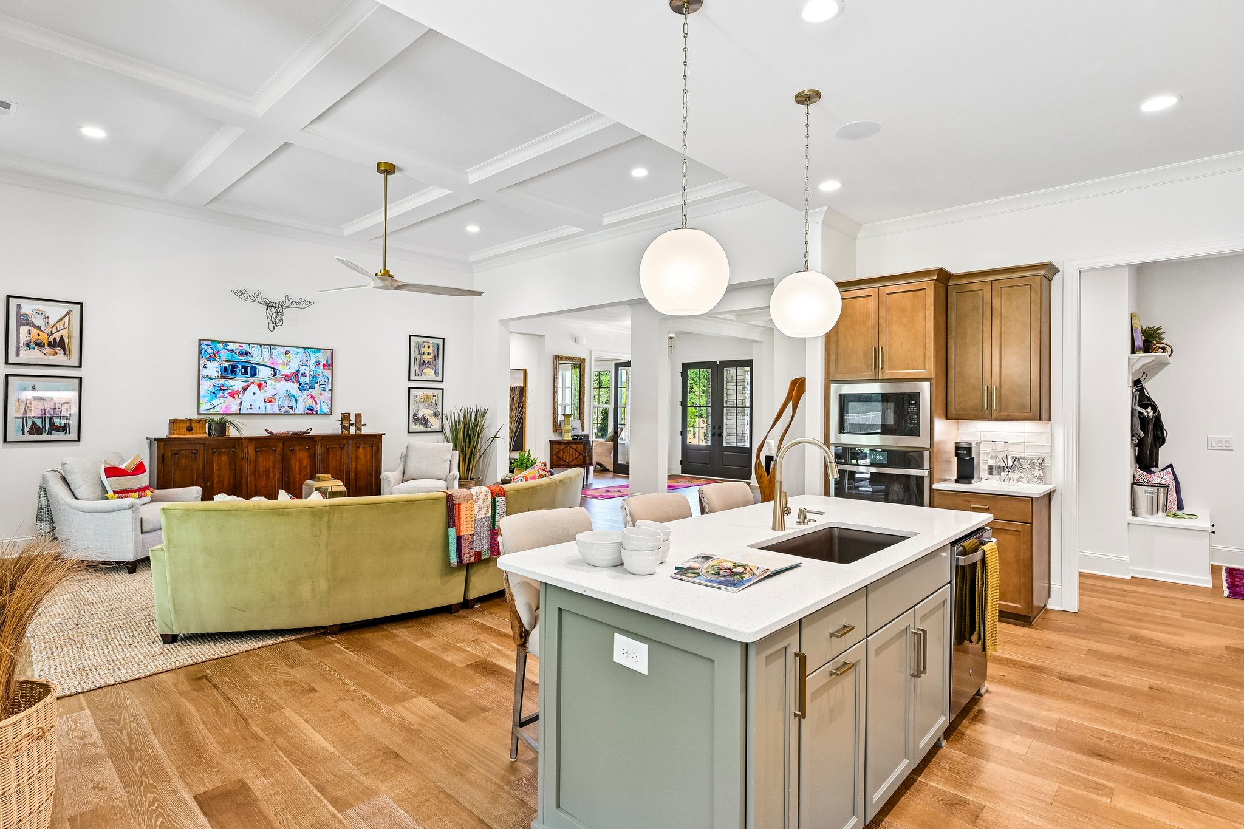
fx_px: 605
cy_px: 414
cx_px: 622
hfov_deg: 91.6
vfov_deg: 68.9
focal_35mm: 18
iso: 400
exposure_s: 1/15
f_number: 8
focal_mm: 17.5
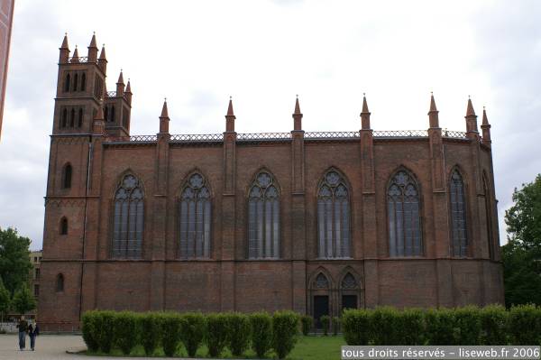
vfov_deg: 34.2
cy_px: 180
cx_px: 270
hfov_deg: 49.6
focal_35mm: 39
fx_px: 586
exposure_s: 1/100
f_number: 8
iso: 100
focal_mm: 26
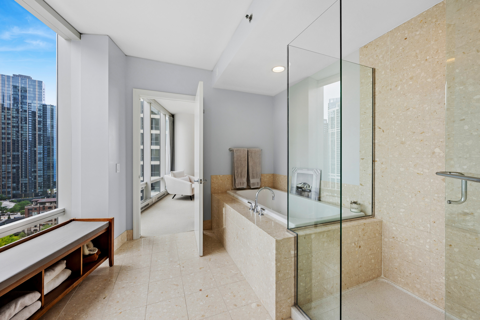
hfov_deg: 104.3
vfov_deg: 81.2
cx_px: 240
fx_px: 187
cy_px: 160
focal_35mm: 14
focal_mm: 14
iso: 200
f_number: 11
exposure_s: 1/60
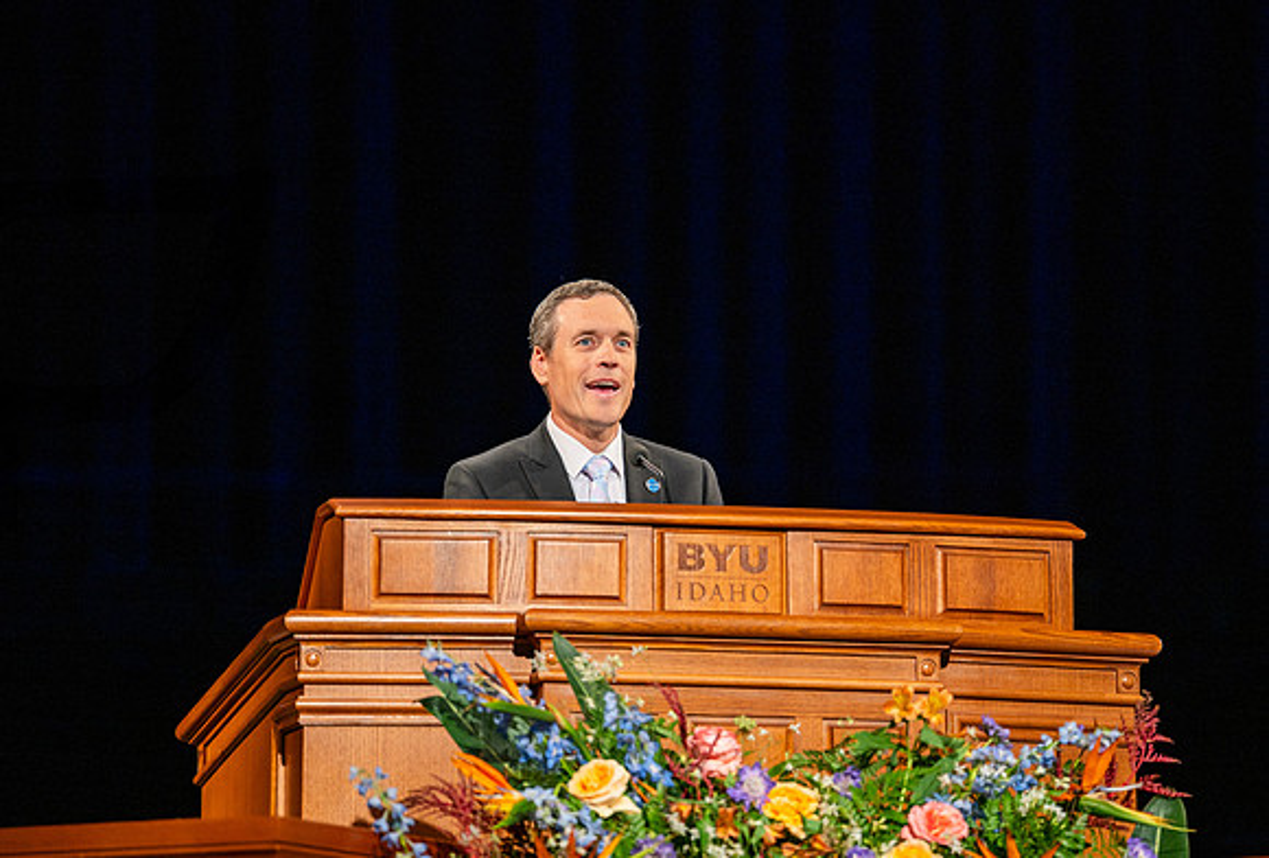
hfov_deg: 8.9
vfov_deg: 6.0
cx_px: 630
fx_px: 8199
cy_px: 393
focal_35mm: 232
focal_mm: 200
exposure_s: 1/125
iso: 400
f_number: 2.8
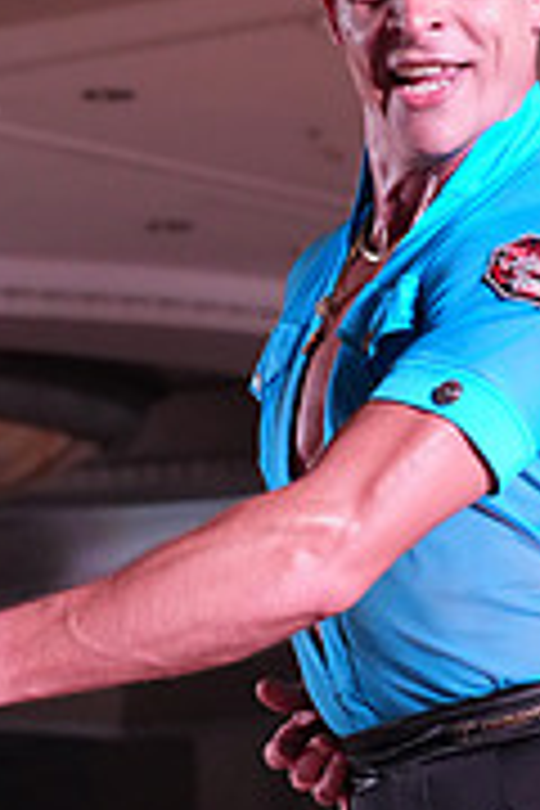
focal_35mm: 225
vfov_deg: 9.0
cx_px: 151
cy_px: 1062
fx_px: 5062
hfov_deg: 6.1
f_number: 5.6
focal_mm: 70
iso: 5000
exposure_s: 1/250
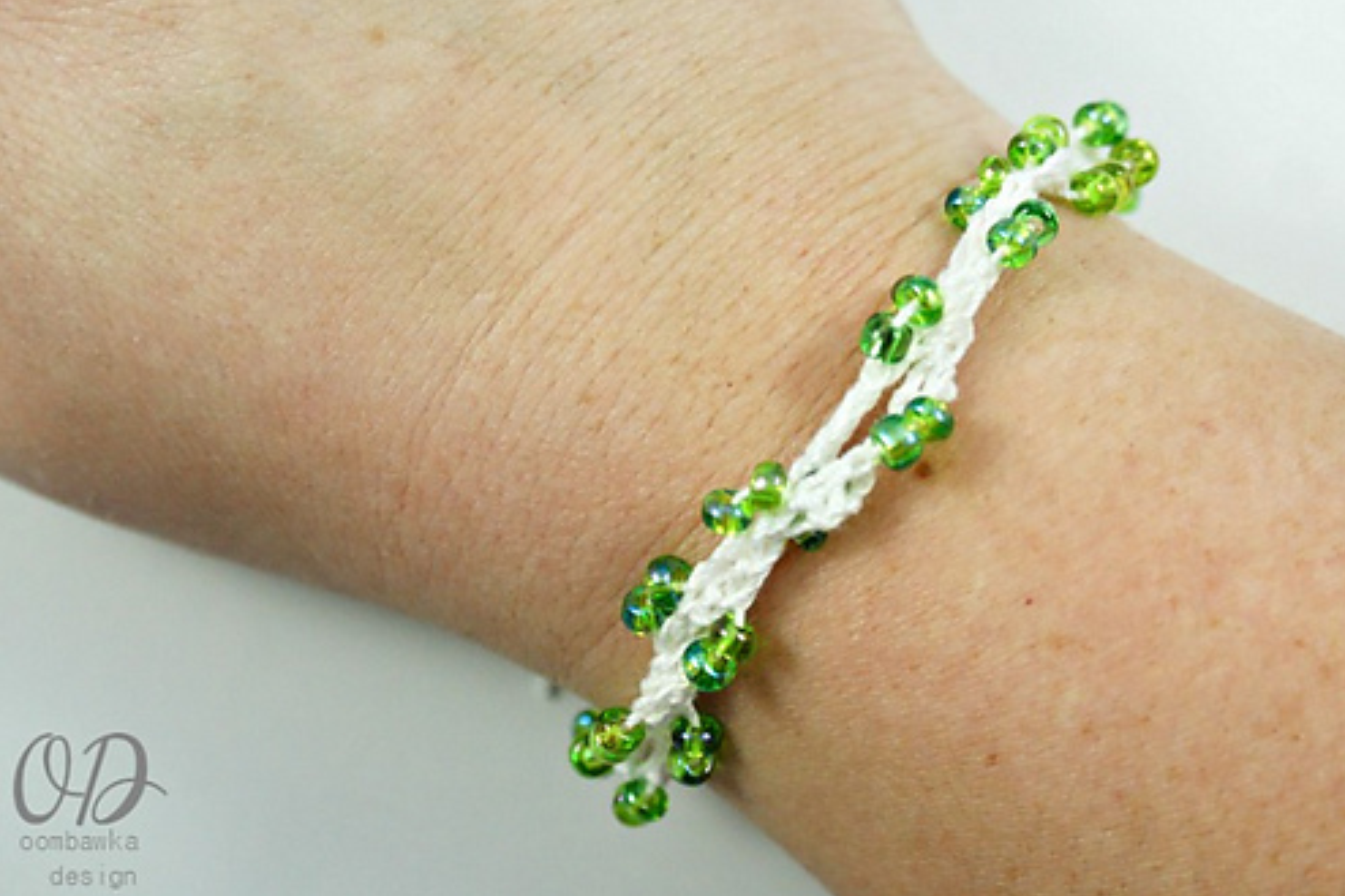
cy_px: 448
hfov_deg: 26.7
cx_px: 678
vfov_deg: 17.9
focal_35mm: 76
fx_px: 2838
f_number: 5.6
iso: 1600
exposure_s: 1/160
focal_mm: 50
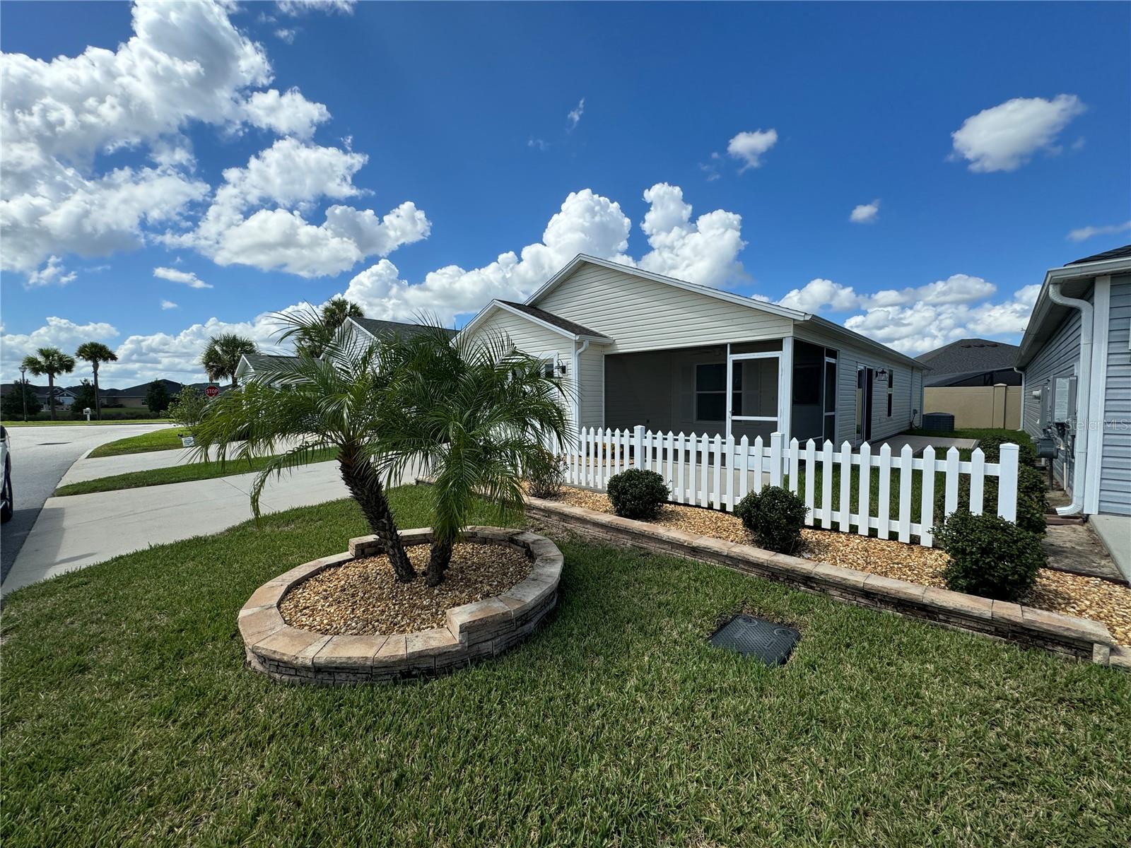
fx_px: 457
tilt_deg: -5.1
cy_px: 424
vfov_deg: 85.7
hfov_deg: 102.1
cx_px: 566
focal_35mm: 14
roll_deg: -0.2
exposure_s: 1/1880
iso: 50
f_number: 2.2
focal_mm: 2.22
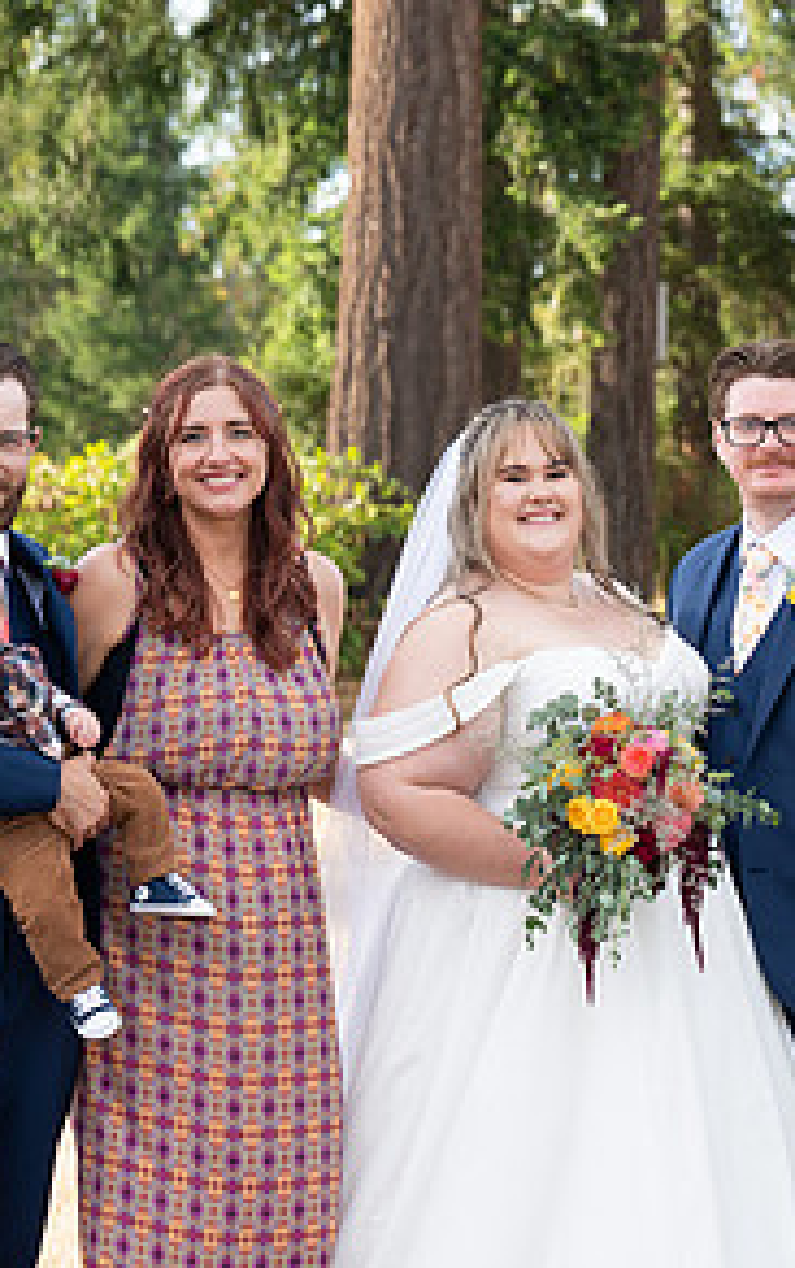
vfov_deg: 12.3
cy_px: 806
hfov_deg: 7.7
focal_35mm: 170
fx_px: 5882
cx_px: 925
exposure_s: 1/320
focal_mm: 84
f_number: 5
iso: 250
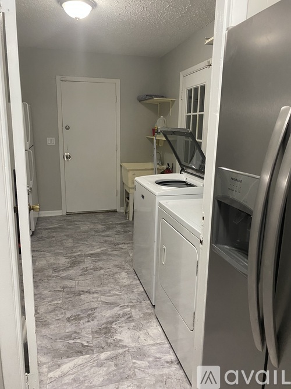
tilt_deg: -10.9
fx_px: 292
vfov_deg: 67.3
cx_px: 146
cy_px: 194
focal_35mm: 26
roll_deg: -0.9
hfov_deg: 53.0
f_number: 1.8
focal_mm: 4.25
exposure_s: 1/60
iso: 320
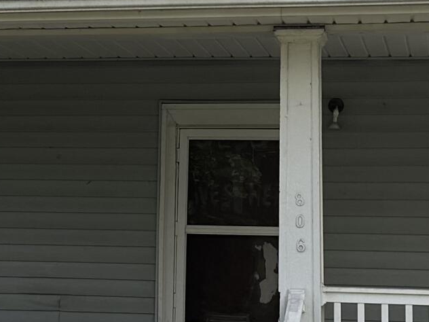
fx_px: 1413
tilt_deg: +6.7
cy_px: 135
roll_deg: -3.2
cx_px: 151
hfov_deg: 17.2
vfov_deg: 13.0
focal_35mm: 114
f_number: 1.78
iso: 80
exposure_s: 1/2469
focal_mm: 6.86
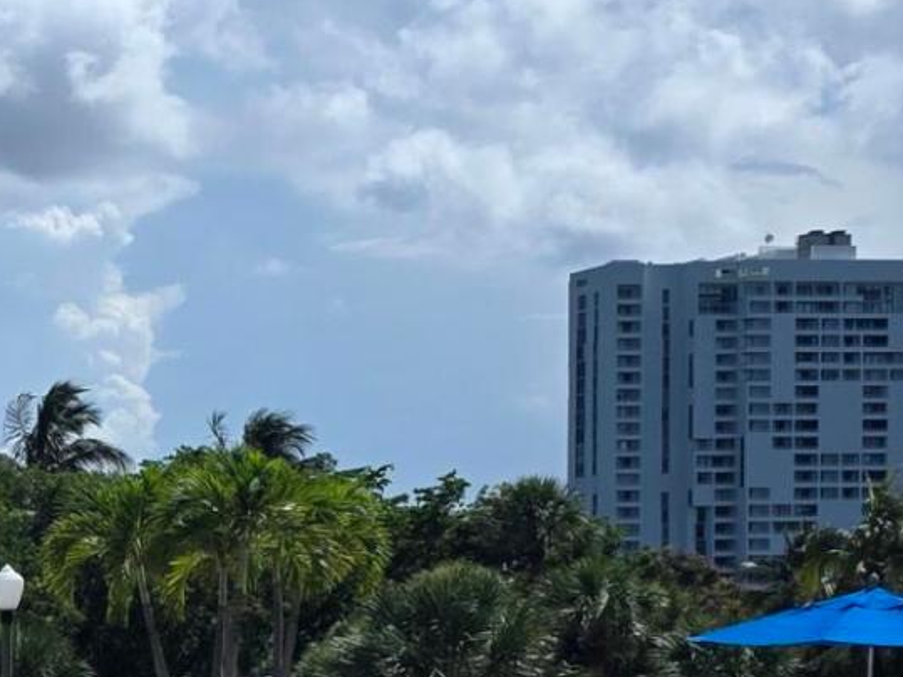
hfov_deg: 14.4
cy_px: 917
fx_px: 3208
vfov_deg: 11.7
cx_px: -627
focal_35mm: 123
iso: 50
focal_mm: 6.3
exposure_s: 1/7944
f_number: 1.7
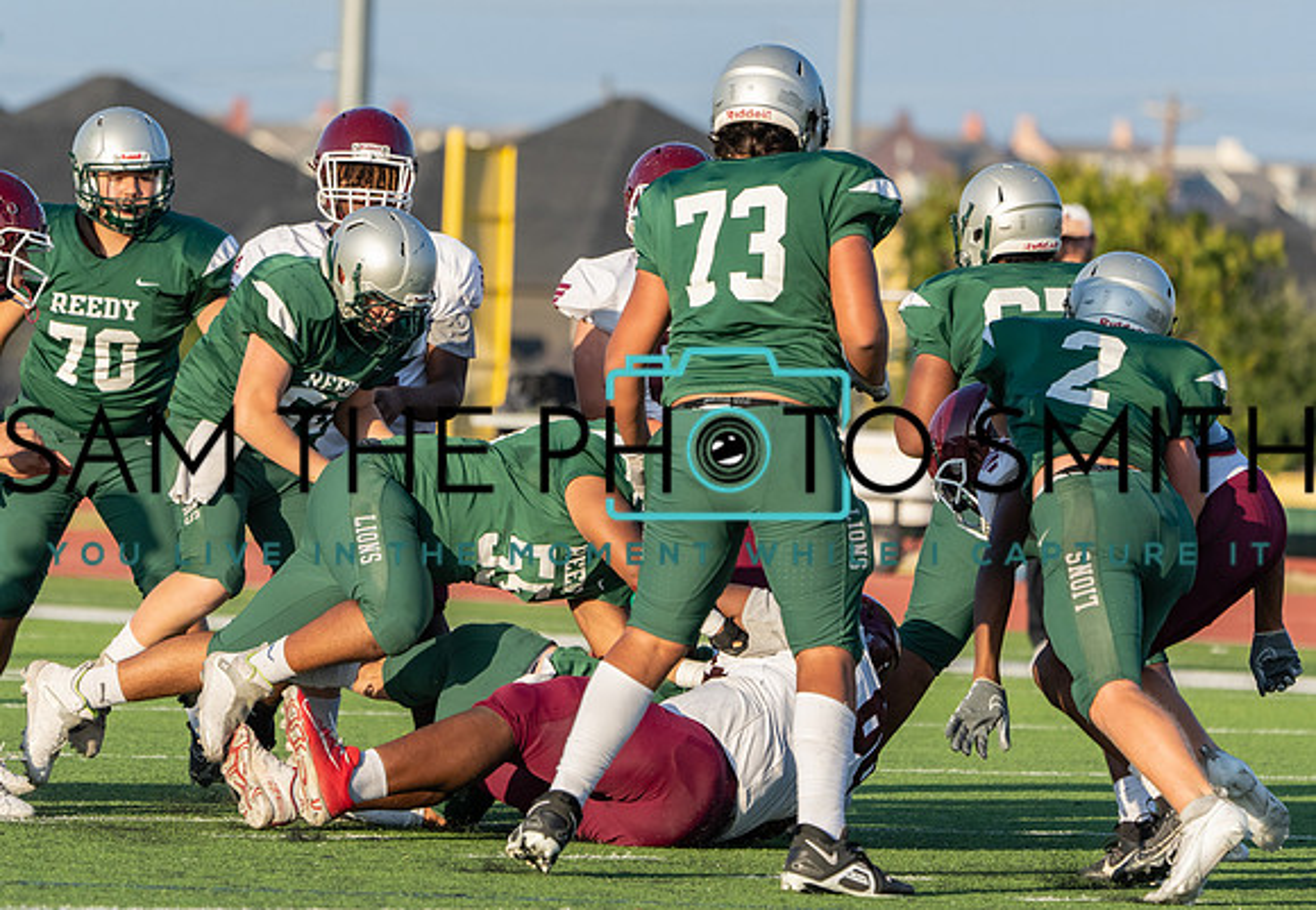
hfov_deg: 4.9
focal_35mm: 416
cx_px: 546
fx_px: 15376
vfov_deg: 3.4
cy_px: 508
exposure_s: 1/1250
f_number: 5.6
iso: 400
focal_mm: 285
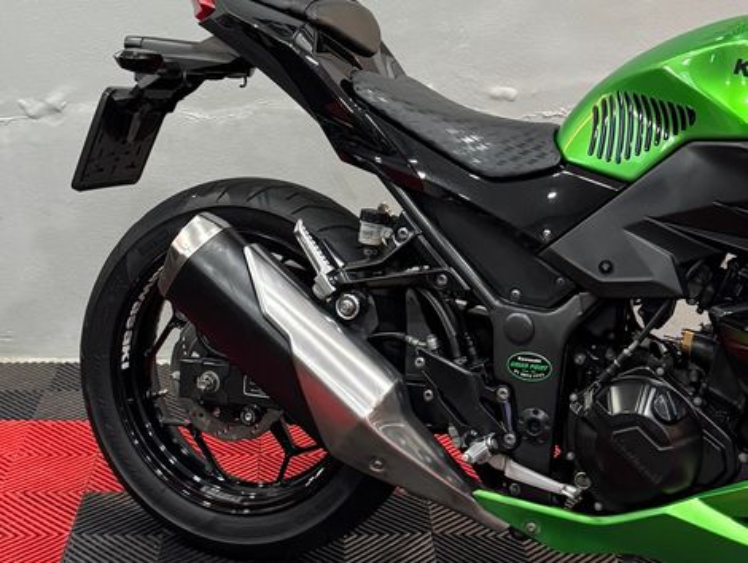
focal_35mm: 24
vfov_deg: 56.9
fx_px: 519
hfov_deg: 71.5
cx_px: 374
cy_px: 282
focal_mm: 6.76
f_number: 1.78
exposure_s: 1/60
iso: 500
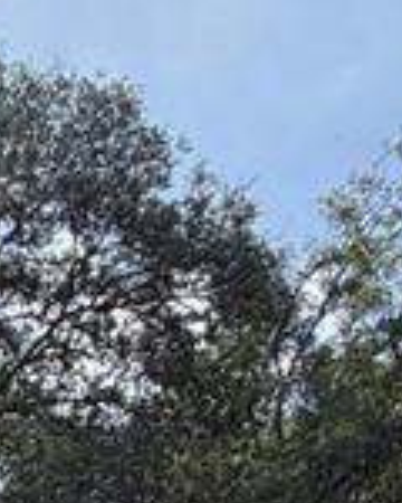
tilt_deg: -0.6
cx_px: -576
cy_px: 1009
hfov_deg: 12.7
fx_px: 1383
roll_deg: +2.0
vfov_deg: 16.0
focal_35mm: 93
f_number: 2.2
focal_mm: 2.22
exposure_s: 1/1033
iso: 25
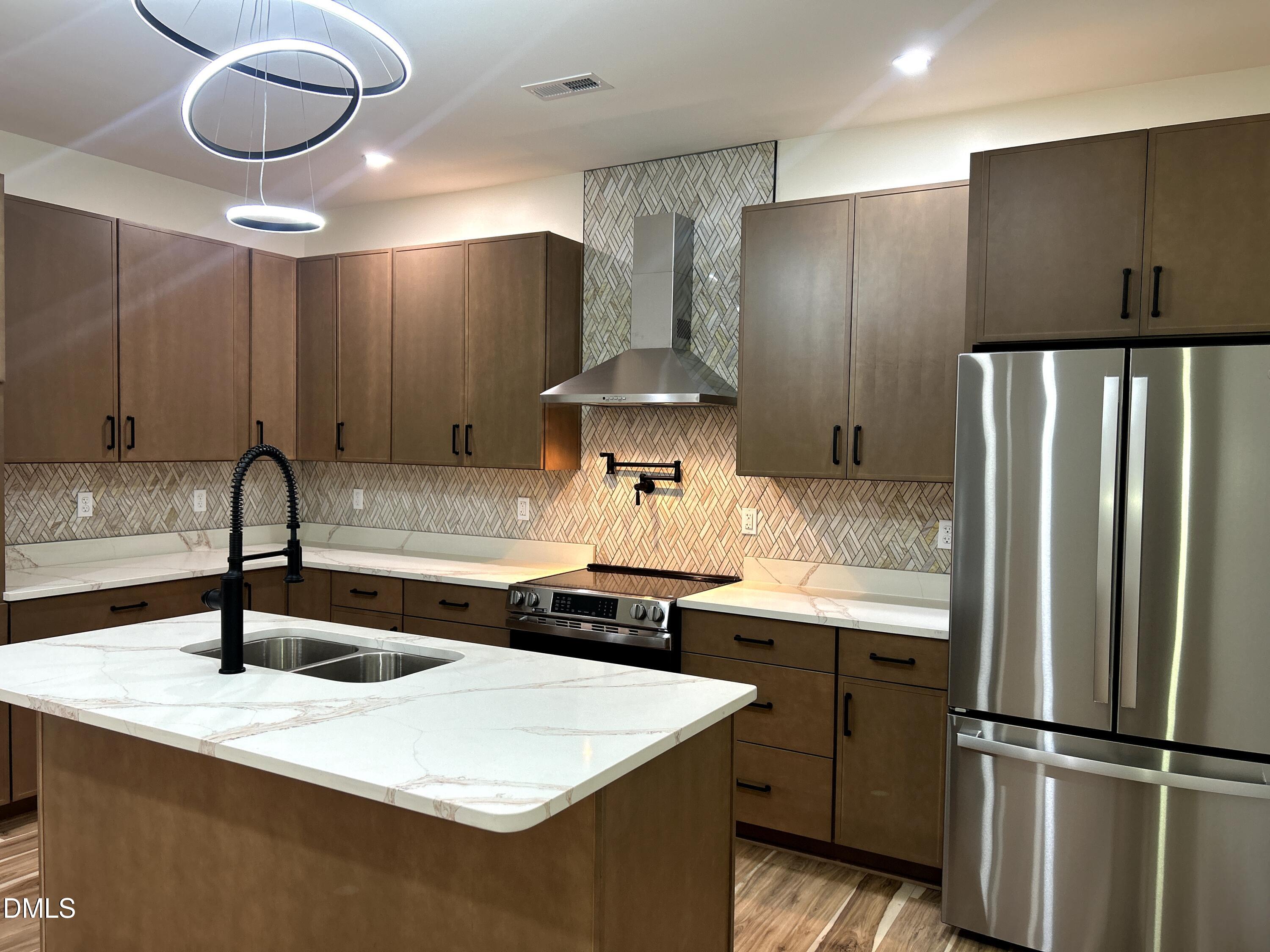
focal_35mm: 26
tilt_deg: -2.2
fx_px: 954
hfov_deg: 67.3
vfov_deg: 53.1
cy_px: 476
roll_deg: -0.7
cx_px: 635
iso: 80
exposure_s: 1/60
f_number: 1.5
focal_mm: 5.7
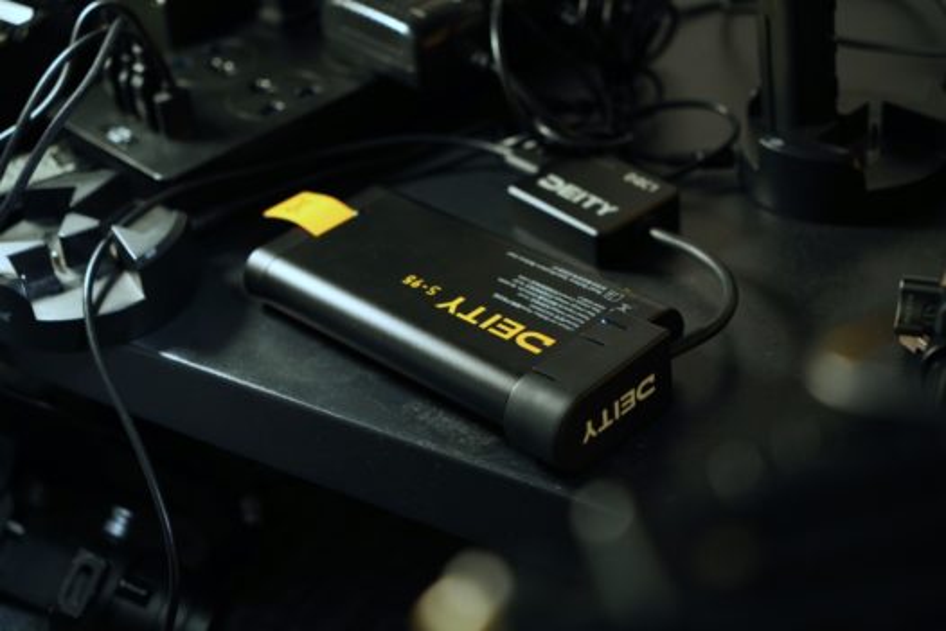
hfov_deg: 32.9
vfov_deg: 22.3
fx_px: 1603
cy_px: 316
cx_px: 473
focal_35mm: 61
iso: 2500
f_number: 4
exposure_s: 1/100
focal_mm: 61
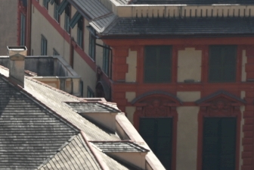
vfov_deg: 3.9
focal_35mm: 352
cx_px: -137
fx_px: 2483
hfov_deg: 5.8
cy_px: -168
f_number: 7.1
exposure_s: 1/400
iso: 100
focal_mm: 77
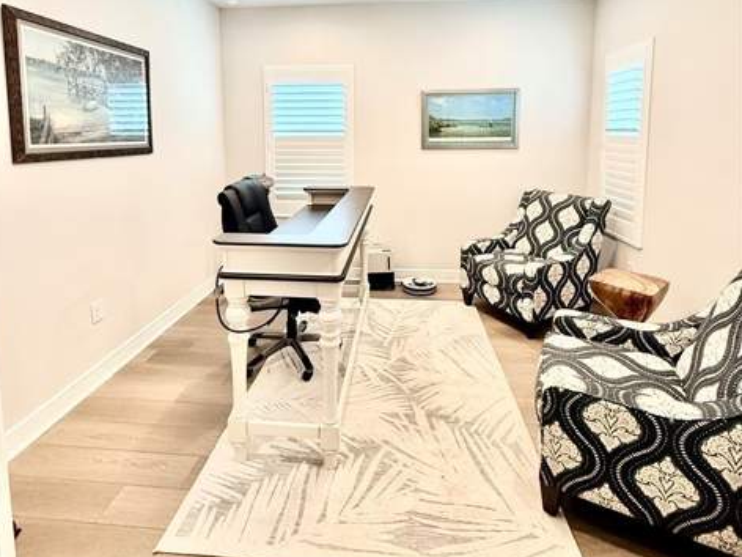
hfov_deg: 84.7
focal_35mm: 19
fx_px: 407
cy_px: 172
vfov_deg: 66.2
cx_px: 366
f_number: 2.2
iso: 250
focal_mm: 2.22
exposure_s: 1/120
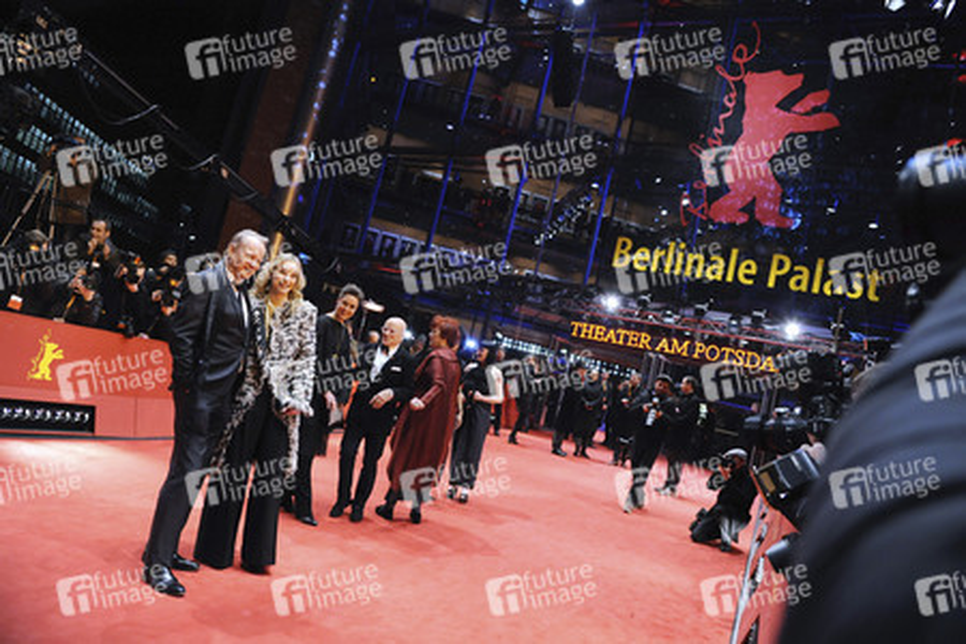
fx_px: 644
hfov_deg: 73.7
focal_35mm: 24
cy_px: 322
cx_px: 483
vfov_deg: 53.1
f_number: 4
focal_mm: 24
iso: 2000
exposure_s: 1/250
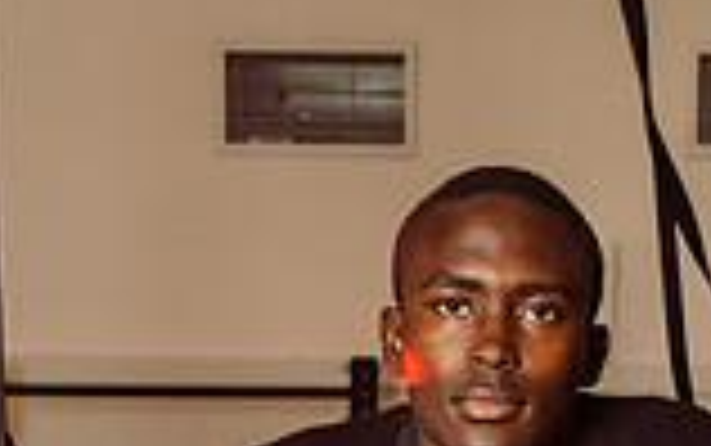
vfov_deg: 10.4
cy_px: 978
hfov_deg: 18.4
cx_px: 450
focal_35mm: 113
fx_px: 2191
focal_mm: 39
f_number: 6.3
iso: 250
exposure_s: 1/250
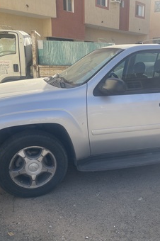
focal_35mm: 35
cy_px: 120
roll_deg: -0.1
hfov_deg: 36.8
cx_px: 121
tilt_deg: -14.4
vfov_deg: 54.5
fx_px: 234
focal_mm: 5.1
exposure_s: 1/1456
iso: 32
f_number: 1.6
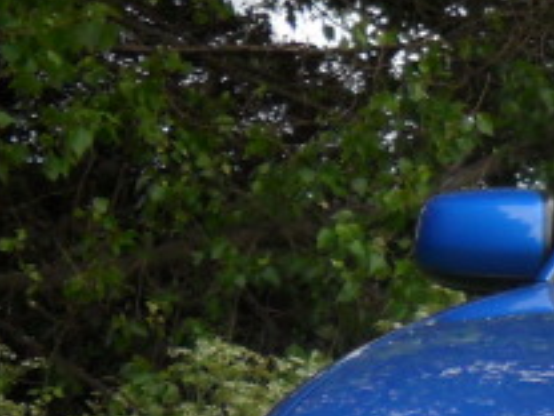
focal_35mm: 172
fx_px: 2753
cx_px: 1249
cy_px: 536
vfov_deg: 8.5
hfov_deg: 10.2
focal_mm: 6.3
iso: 80
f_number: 3
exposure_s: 1/350
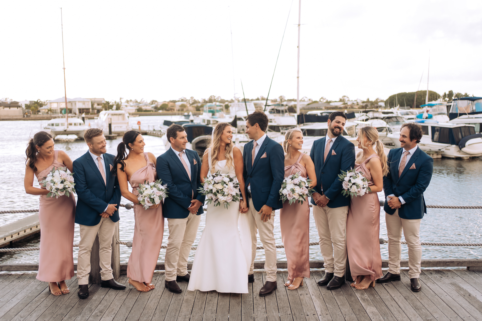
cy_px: 160
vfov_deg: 37.9
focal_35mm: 35
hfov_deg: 54.4
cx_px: 241
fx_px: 469
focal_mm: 35
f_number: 1.8
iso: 640
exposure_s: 1/1000
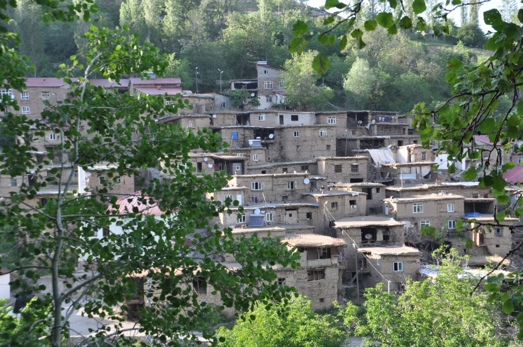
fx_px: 827
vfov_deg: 23.7
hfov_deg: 35.1
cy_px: 174
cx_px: 262
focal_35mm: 57
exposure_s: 1/200
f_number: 9
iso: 500
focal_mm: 38
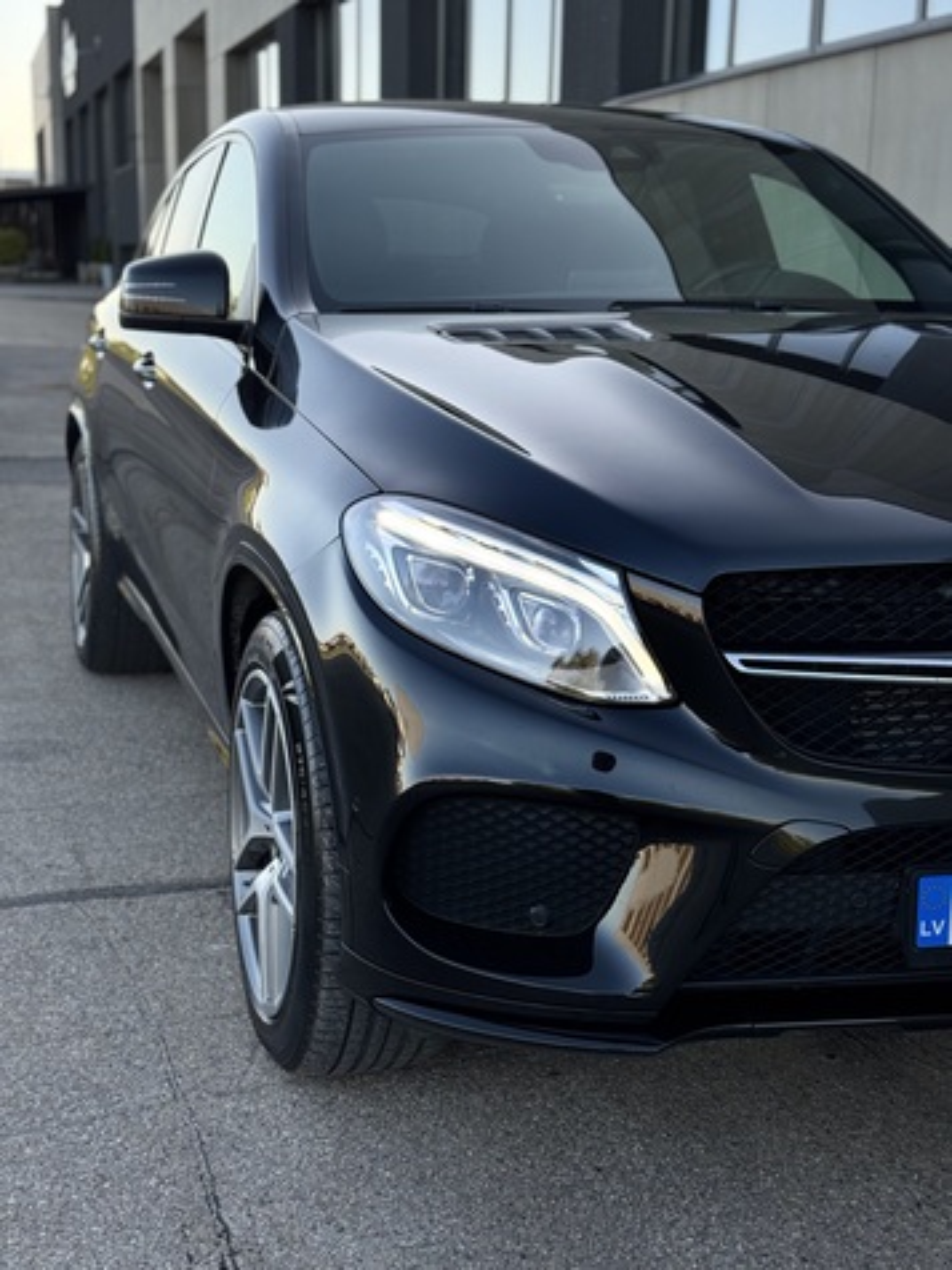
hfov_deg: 30.3
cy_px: 635
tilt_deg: -11.8
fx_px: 1760
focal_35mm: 48
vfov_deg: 39.7
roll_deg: -1.0
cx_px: 476
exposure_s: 1/747
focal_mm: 6.76
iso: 64
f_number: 1.78
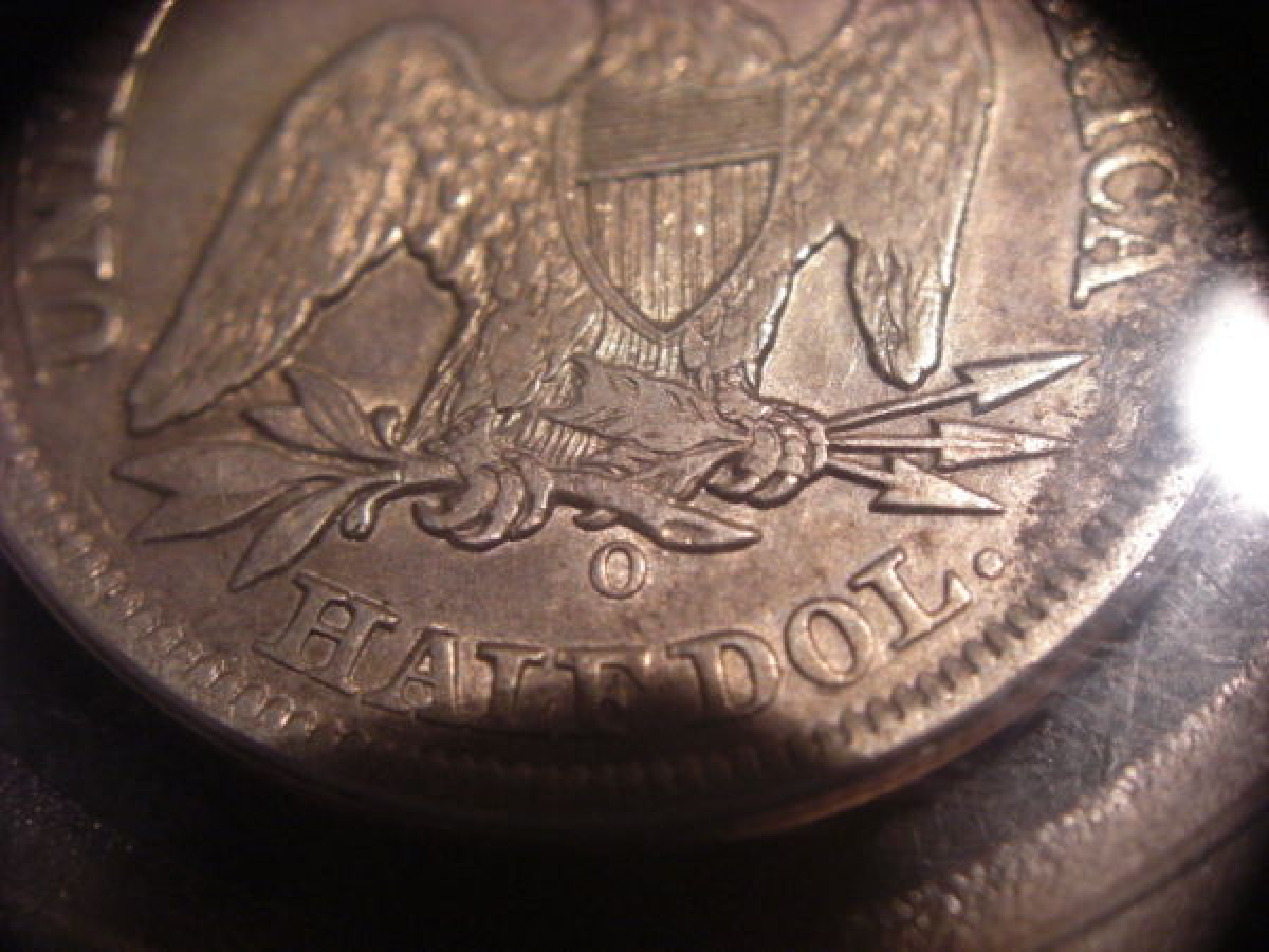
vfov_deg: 37.7
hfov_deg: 49.0
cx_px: 634
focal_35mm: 38
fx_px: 1393
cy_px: 476
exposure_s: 1/80
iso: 200
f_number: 2.7
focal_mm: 6.2
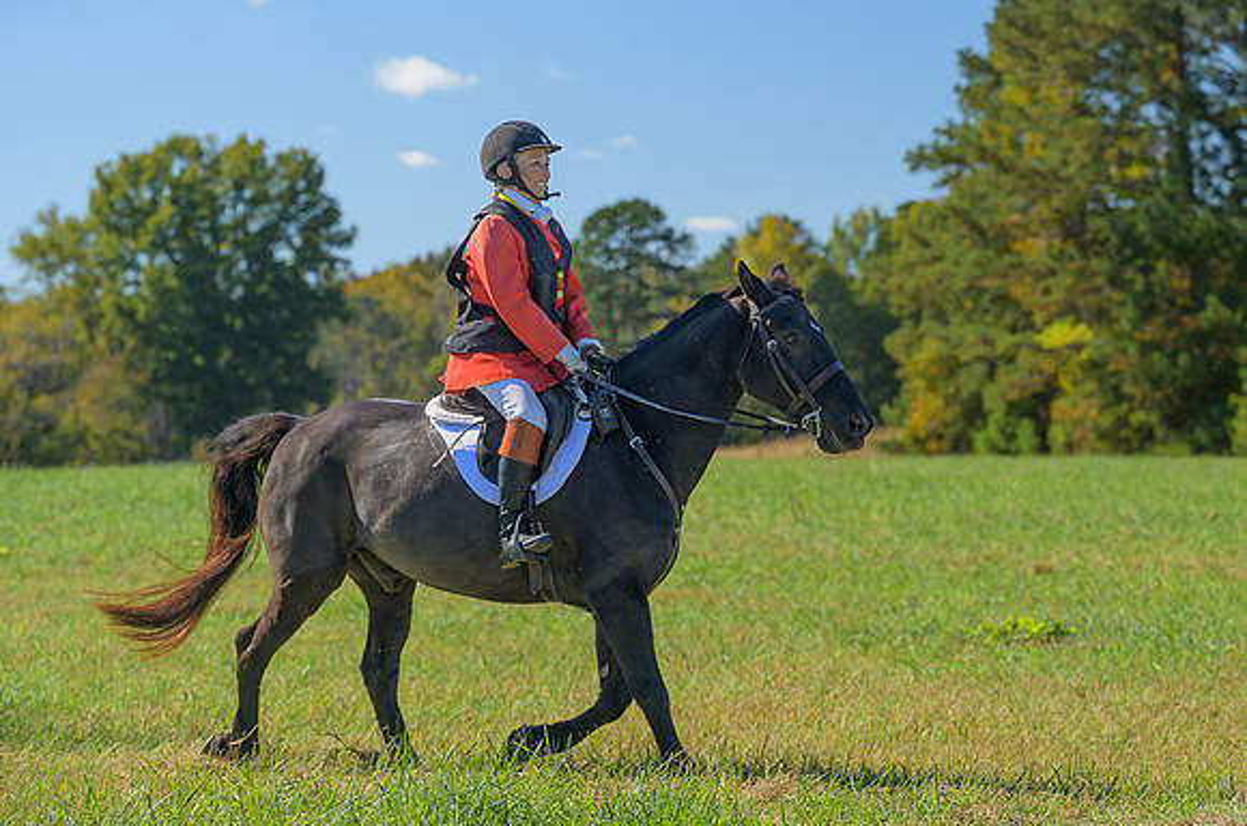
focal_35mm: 116
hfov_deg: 17.7
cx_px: 642
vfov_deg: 11.8
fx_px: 3994
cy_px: 385
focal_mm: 100
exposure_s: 1/800
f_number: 4
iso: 200
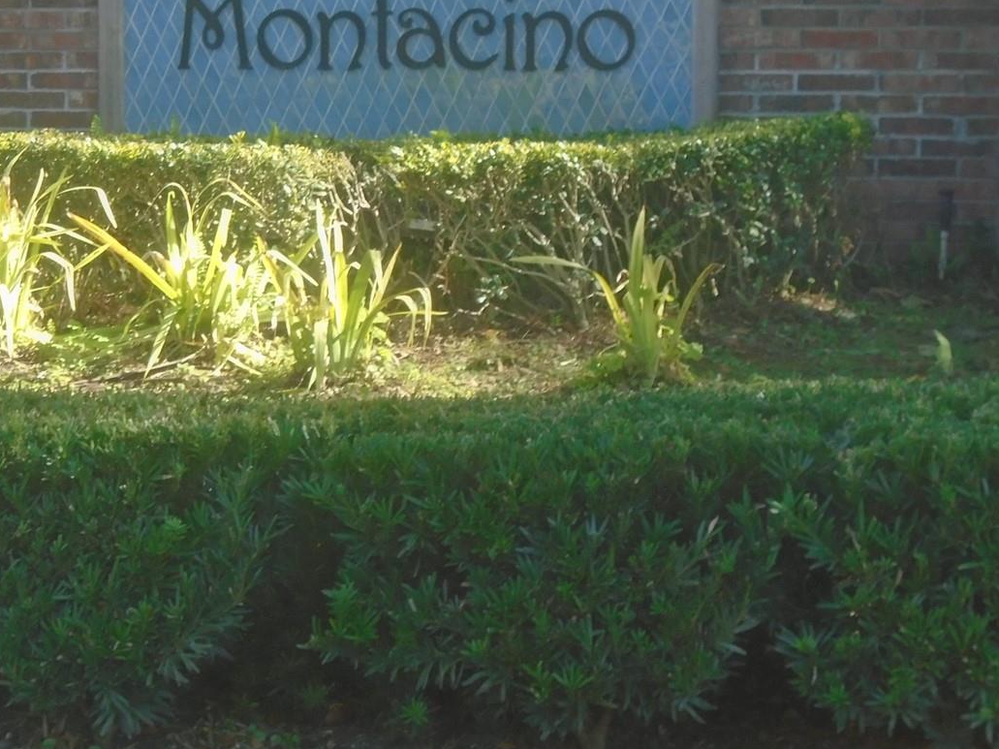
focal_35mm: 90
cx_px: 350
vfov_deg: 16.4
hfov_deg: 21.7
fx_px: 2597
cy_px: 223
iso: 160
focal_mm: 10.2
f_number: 4.9
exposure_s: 1/125
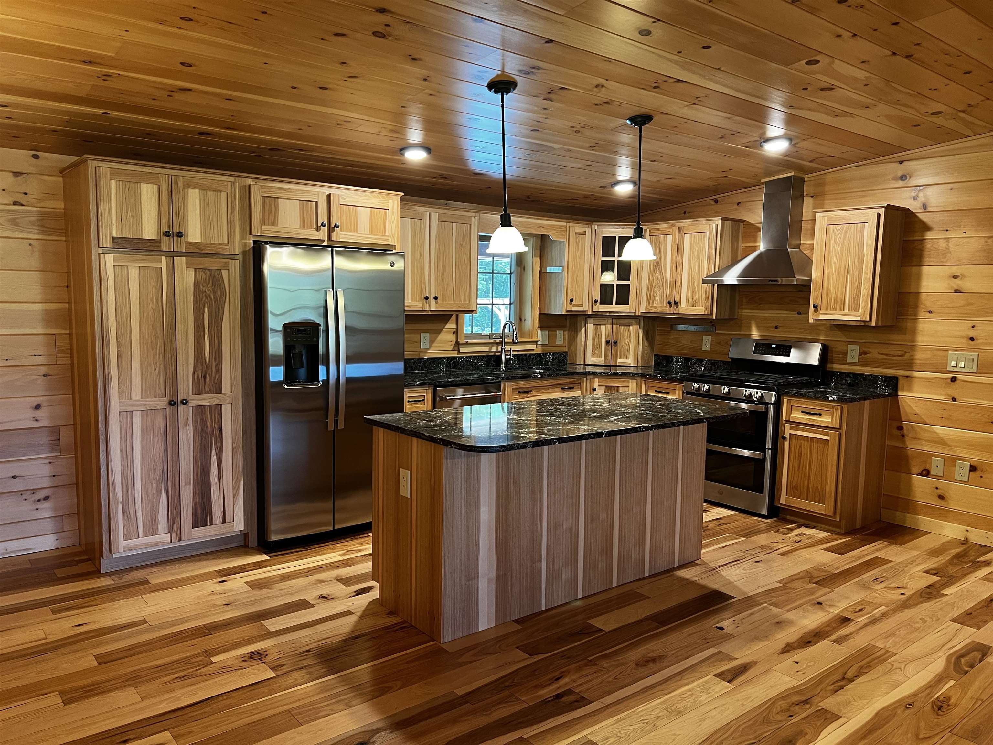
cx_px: 496
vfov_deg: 53.1
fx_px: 746
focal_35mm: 26
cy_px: 372
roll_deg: -0.7
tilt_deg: -6.0
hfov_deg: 67.3
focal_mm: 5.7
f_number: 1.5
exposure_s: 1/60
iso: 125
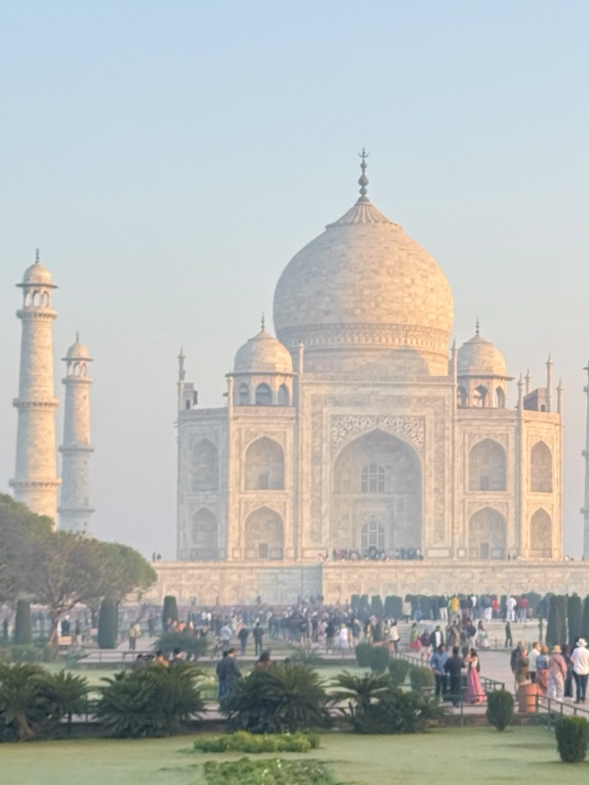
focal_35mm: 96
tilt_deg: +4.4
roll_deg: -0.2
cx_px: 576
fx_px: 2178
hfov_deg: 15.2
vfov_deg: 20.4
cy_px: 420
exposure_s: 1/1429
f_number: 1.78
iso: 80
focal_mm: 6.76
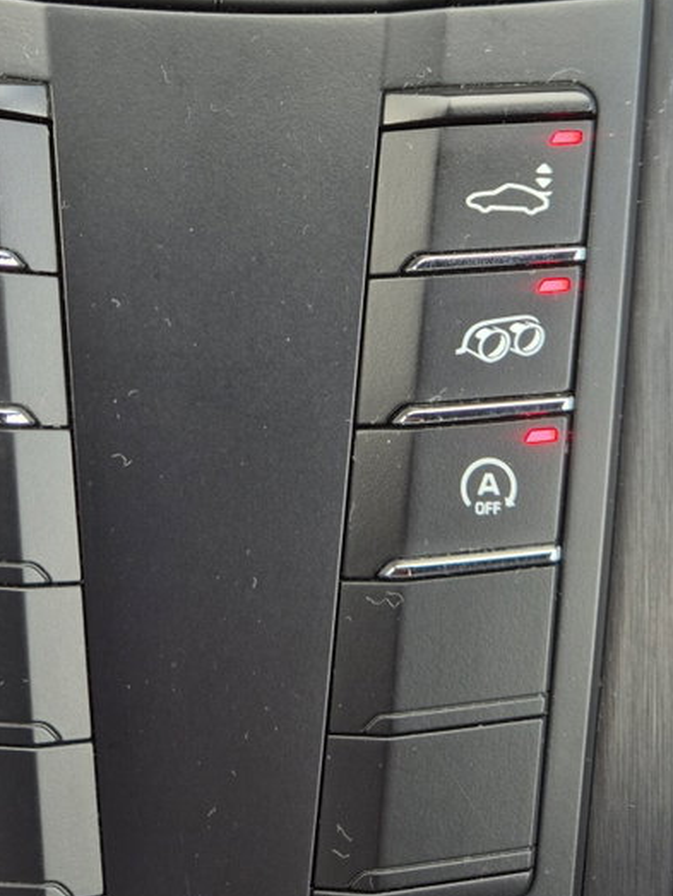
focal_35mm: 45
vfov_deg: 40.7
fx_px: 1165
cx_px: 240
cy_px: 209
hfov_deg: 32.0
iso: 25
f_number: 1.8
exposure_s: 1/62
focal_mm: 5.4
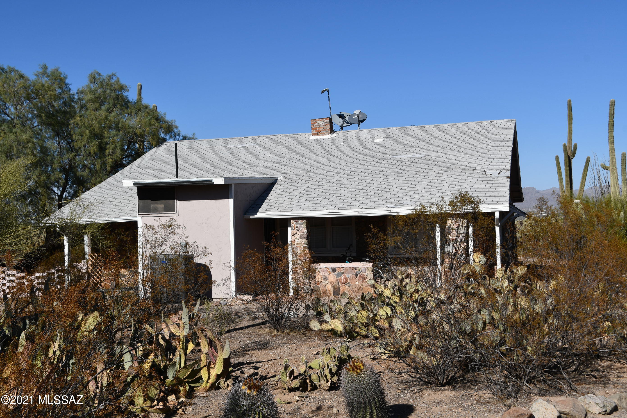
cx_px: 314
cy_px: 209
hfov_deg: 43.6
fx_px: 784
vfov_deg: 29.9
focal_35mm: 45
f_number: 10
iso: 100
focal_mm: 30
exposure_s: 1/400
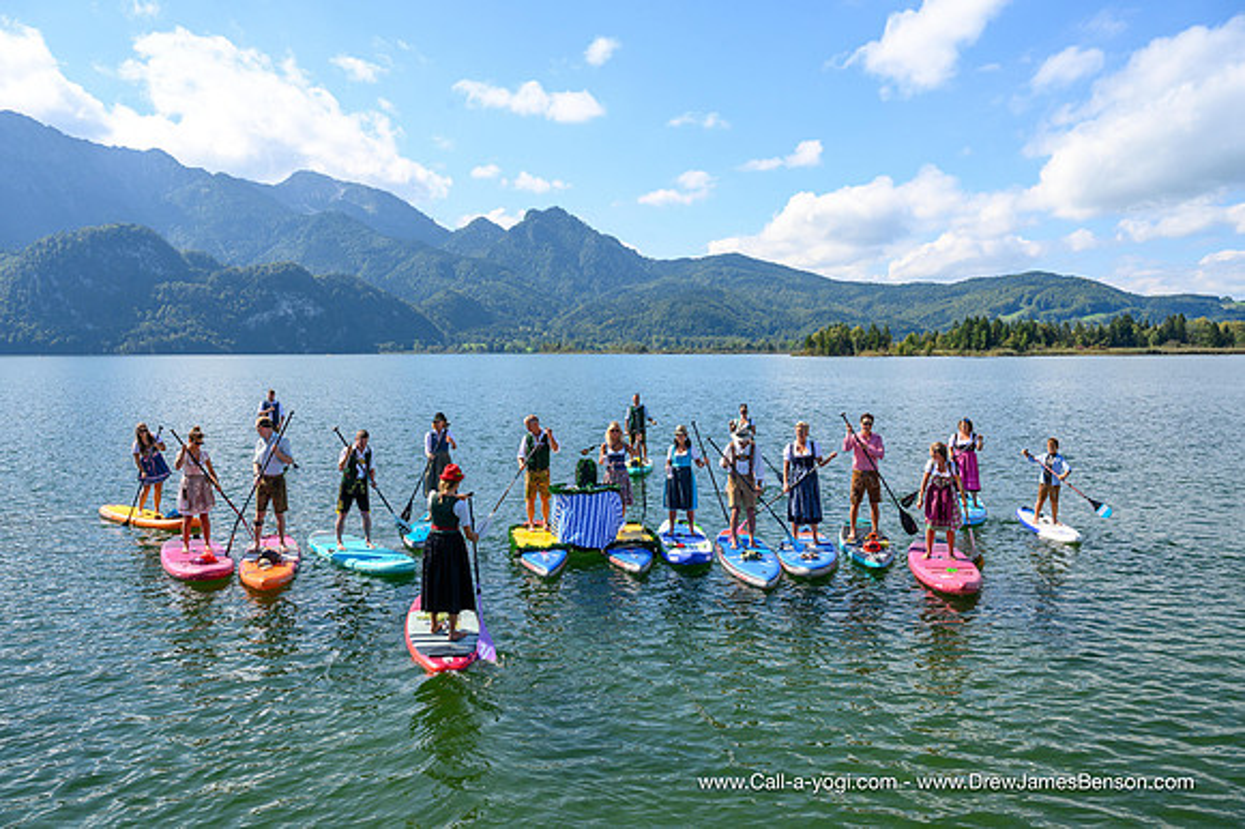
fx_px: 1054
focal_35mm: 30
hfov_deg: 61.1
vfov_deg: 42.9
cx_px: 622
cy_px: 414
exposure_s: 1/400
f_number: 10
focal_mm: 30.5
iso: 200
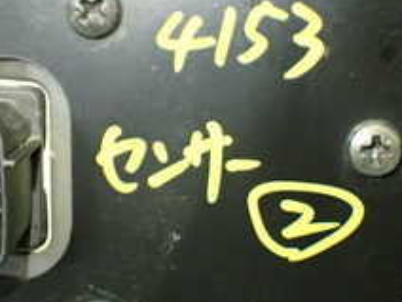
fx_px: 987
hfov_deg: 23.0
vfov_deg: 17.4
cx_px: 205
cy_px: 150
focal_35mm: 85
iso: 800
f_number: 2.3
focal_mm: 5.4
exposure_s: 1/100
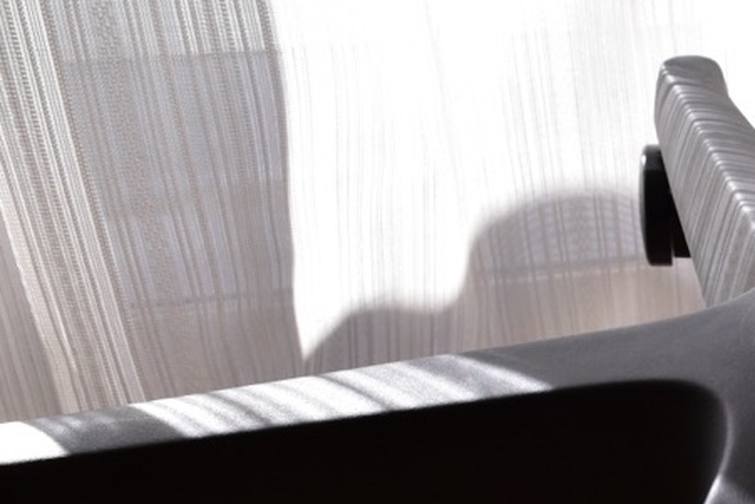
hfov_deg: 26.2
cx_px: 897
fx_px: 1447
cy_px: 462
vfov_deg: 19.4
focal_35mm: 69
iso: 400
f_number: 6.3
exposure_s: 1/2500
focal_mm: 18
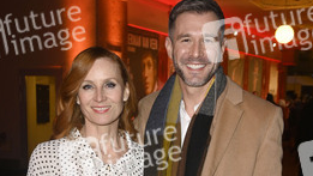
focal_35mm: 61
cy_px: 214
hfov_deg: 34.3
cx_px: 155
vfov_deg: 18.6
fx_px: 506
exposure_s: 1/50
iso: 1000
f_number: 5.6
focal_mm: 38
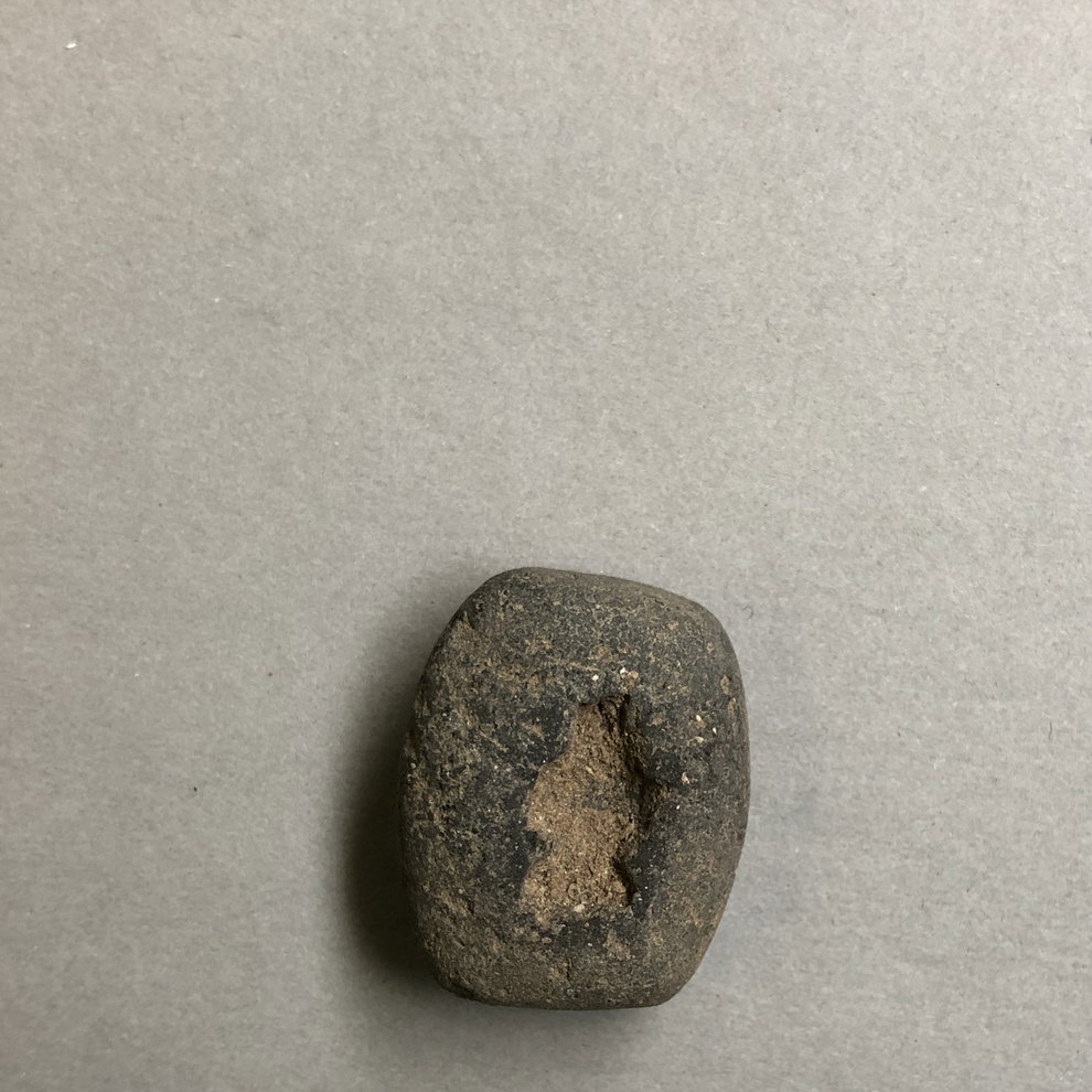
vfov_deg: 33.8
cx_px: 642
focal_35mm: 50
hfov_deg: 33.9
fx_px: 1785
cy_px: 718
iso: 20
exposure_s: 1/40
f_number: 1.8
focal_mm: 3.99
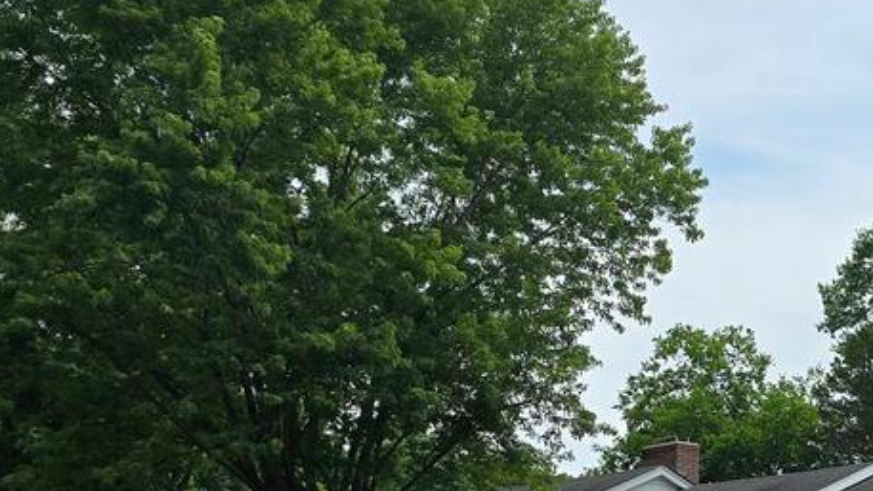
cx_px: 877
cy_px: 606
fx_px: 1829
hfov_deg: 25.5
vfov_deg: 14.7
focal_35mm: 79
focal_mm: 6.3
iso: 12
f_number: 1.7
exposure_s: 1/937
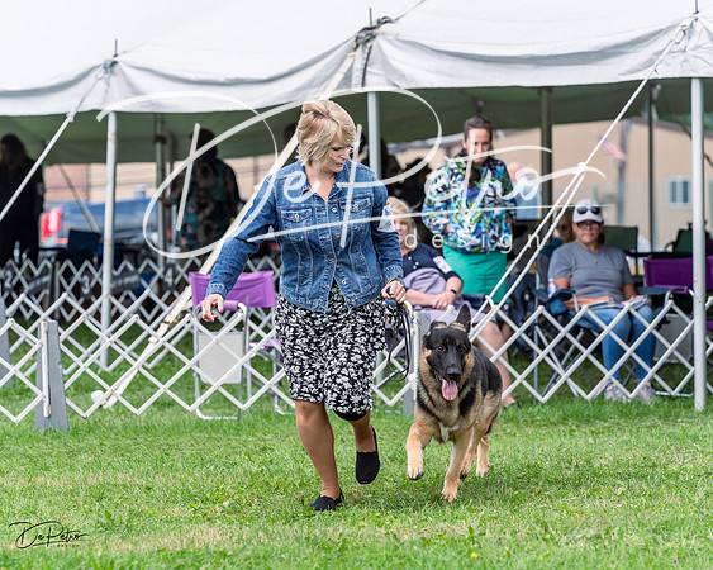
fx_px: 3777
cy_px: 285
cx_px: 356
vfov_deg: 8.6
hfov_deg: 10.8
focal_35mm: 179
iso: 400
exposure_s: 1/800
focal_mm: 159
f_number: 5
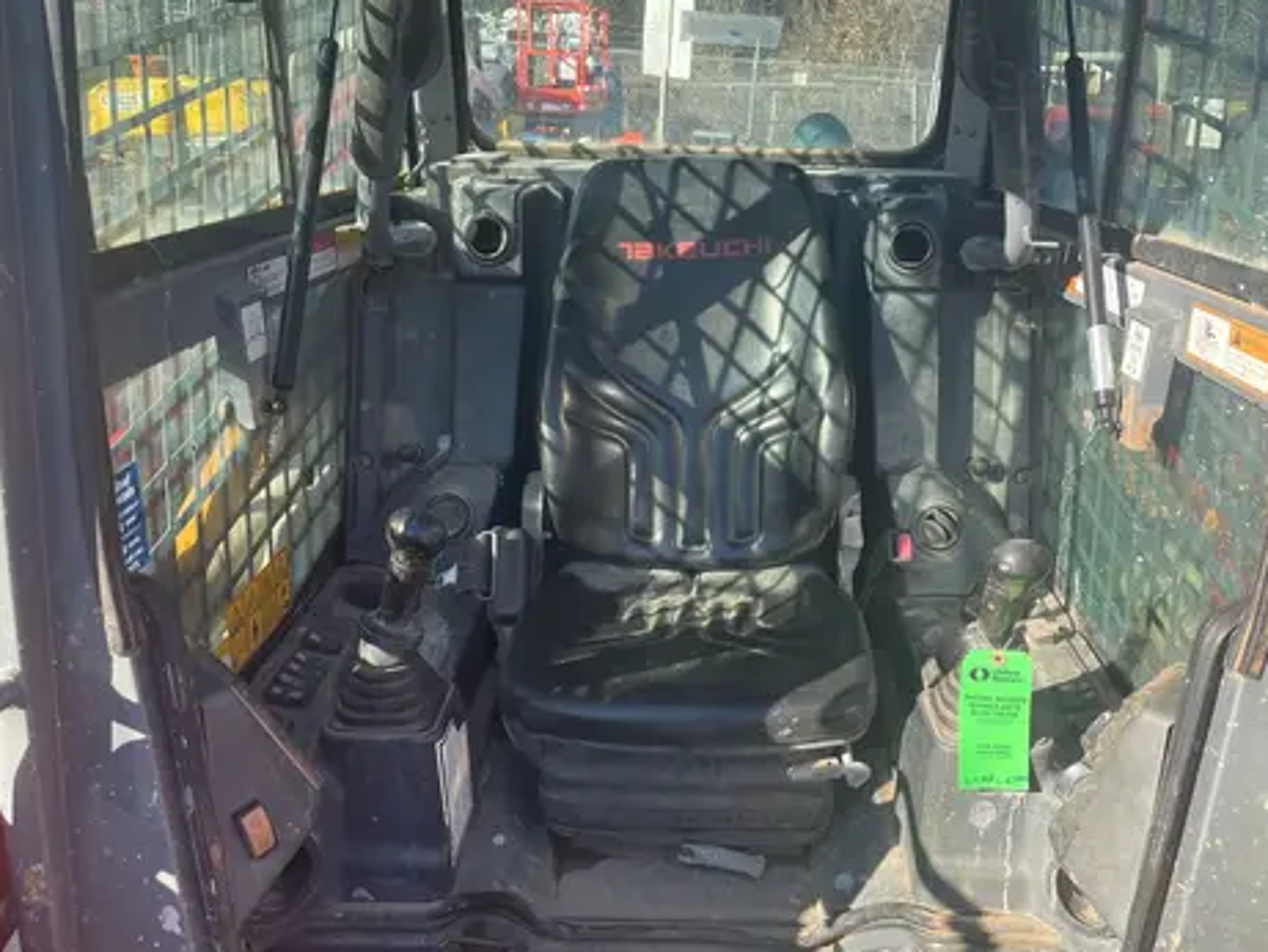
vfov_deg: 45.5
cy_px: 491
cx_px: 688
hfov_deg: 58.3
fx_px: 1136
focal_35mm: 31
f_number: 1.6
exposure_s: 1/855
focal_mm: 4.2
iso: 32
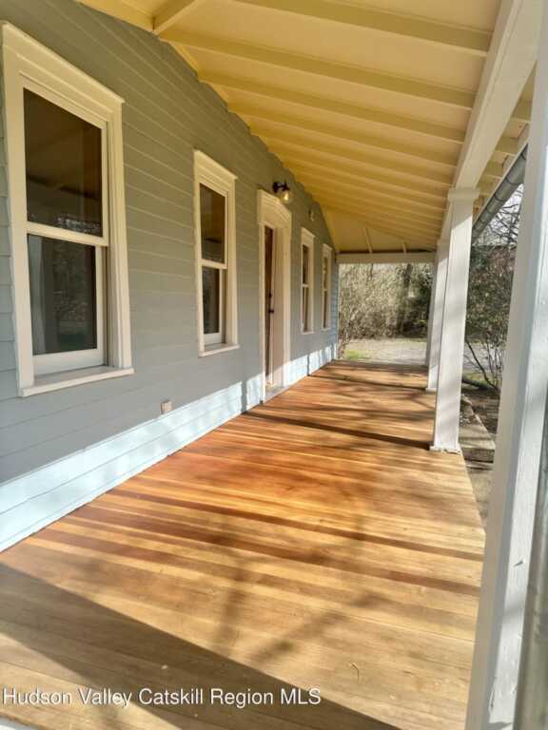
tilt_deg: -4.7
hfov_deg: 56.8
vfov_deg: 71.6
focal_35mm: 24
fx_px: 507
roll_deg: -1.9
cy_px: 365
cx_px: 274
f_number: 1.78
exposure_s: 1/2203
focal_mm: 6.86
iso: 80
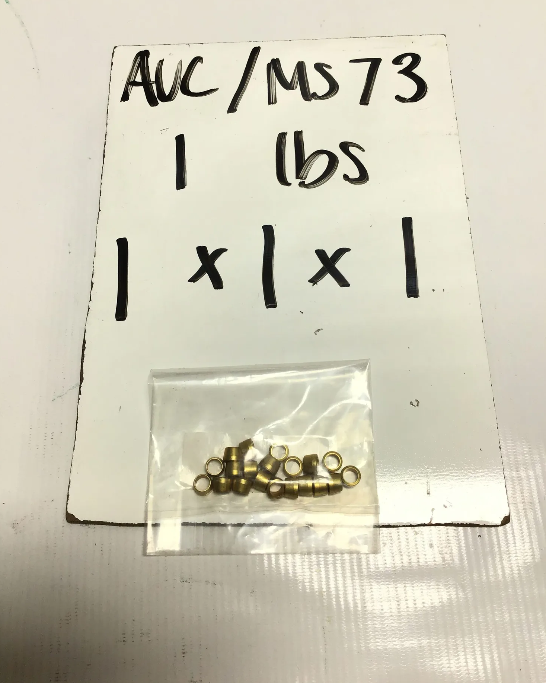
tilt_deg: -69.3
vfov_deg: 54.2
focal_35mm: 33
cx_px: 269
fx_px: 667
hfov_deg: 44.5
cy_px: 317
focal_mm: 3.3
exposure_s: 1/348
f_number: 2.4
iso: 25
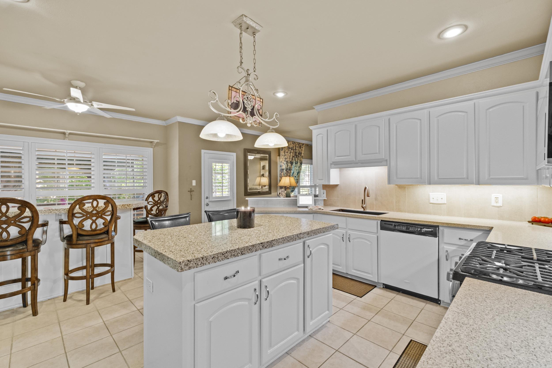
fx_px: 230
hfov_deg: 100.4
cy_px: 184
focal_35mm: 15
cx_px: 276
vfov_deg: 77.3
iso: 400
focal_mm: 10
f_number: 7.1
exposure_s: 1
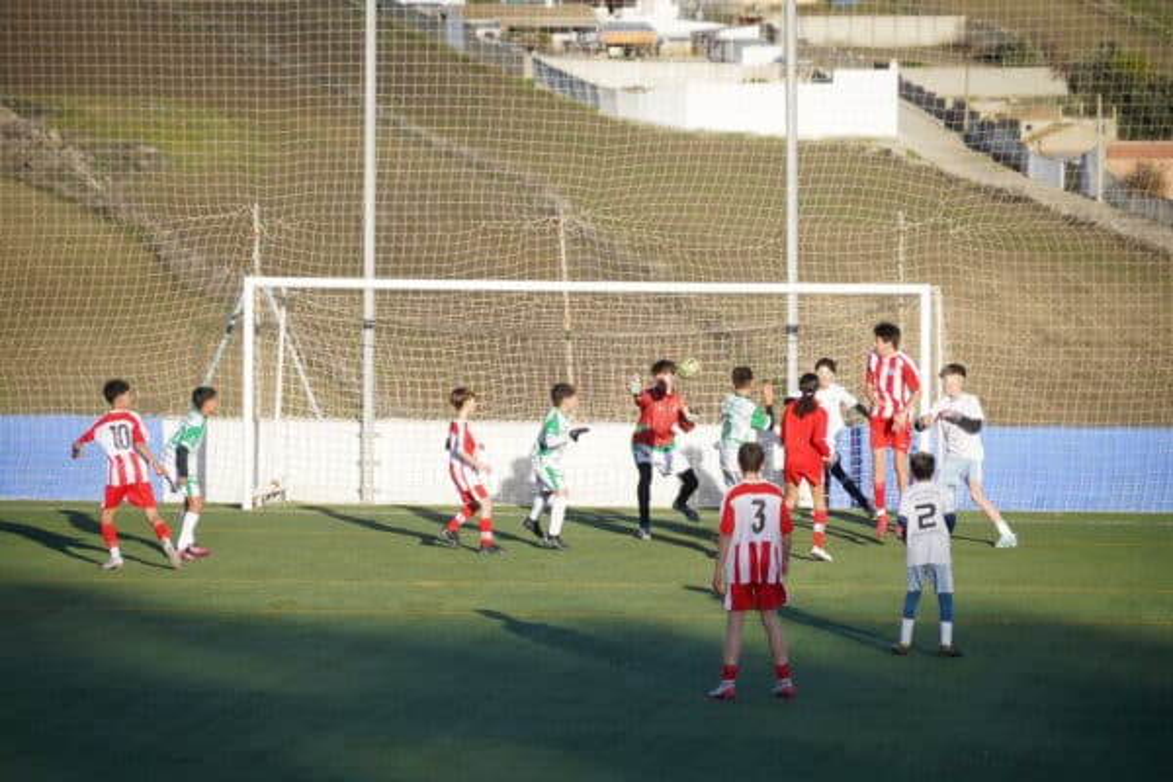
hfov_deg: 8.6
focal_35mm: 240
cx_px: 586
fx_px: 7819
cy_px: 391
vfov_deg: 5.7
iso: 1250
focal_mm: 240
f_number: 6.3
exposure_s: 1/3200
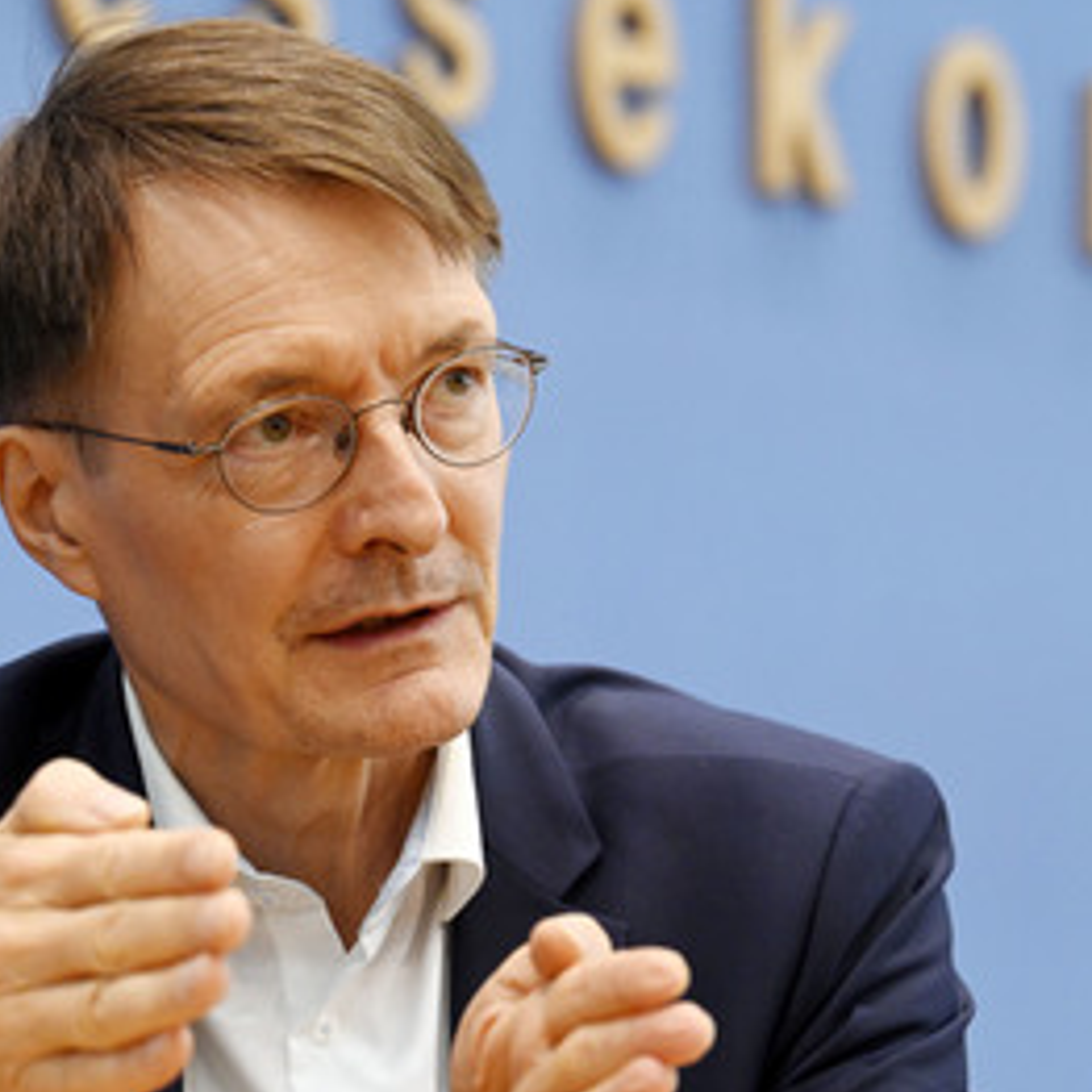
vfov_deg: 8.0
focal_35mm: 219
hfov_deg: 8.0
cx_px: 202
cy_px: 559
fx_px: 7816
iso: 5000
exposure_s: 1/640
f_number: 6.3
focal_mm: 150
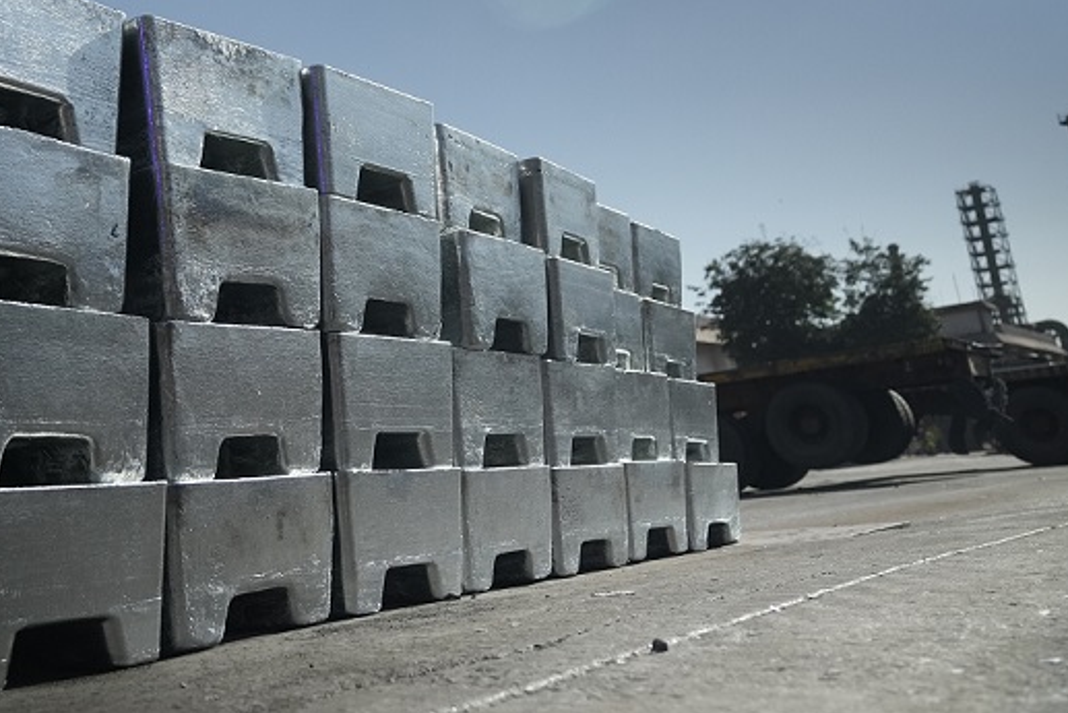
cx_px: 215
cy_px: 213
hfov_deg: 46.9
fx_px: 1157
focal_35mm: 39
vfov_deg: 33.8
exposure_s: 1/500
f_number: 2.8
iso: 1600
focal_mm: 24
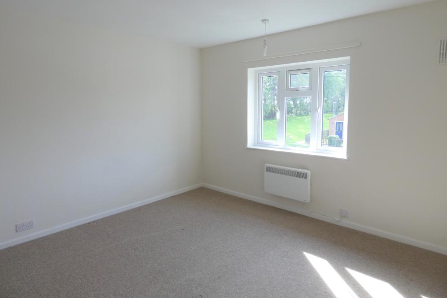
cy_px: 136
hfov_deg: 81.2
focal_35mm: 21
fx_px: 261
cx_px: 225
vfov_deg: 59.4
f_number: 2.8
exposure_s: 1/80
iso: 80
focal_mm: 3.6
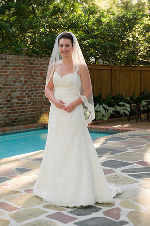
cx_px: 75
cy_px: 113
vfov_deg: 30.5
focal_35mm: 66
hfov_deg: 20.6
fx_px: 413
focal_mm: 66
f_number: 5.6
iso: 400
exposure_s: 1/100
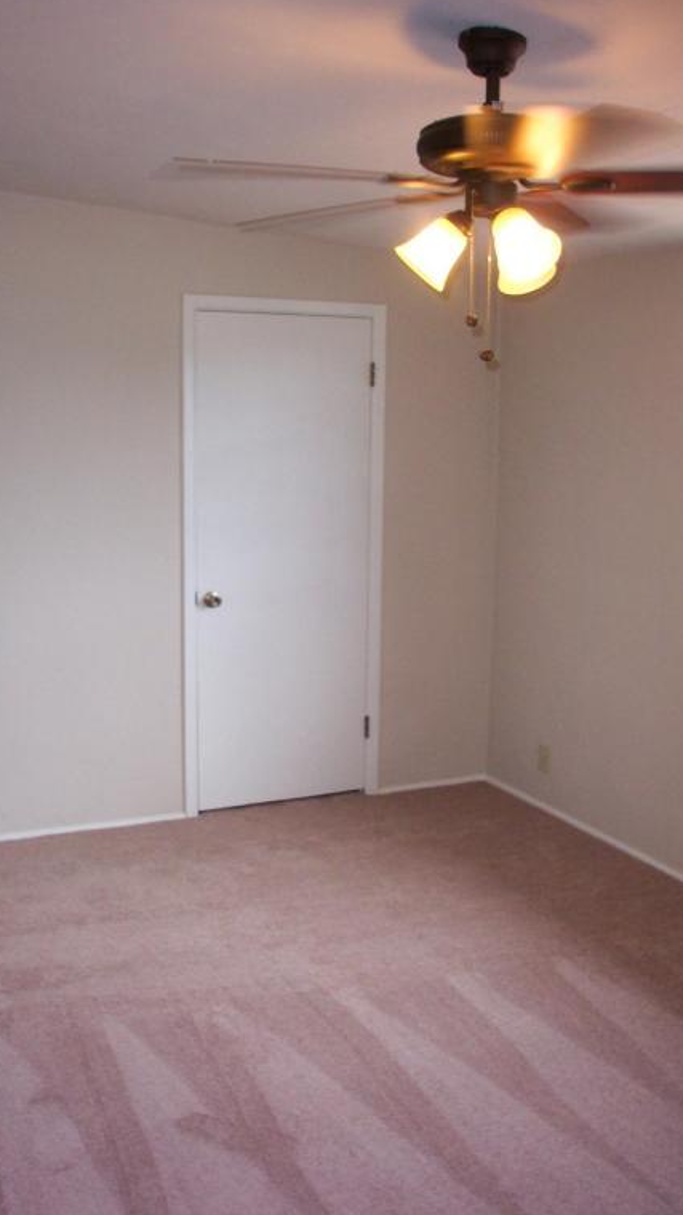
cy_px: 604
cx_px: 321
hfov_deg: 32.0
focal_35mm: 37
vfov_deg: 54.0
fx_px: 1192
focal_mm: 7.5
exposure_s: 1/45
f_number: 2.8
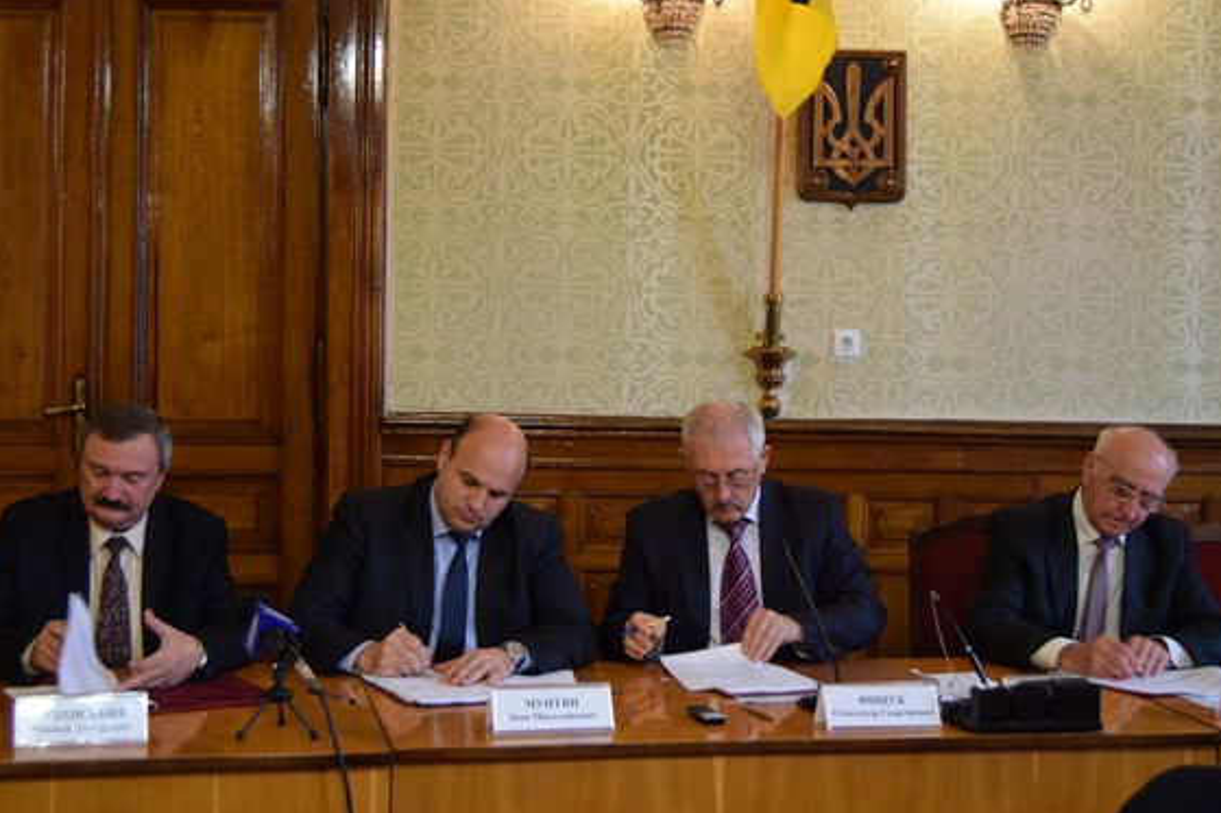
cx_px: 539
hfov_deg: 41.1
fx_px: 1627
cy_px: 359
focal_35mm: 48
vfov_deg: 28.0
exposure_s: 1/60
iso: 1800
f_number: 4
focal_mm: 28
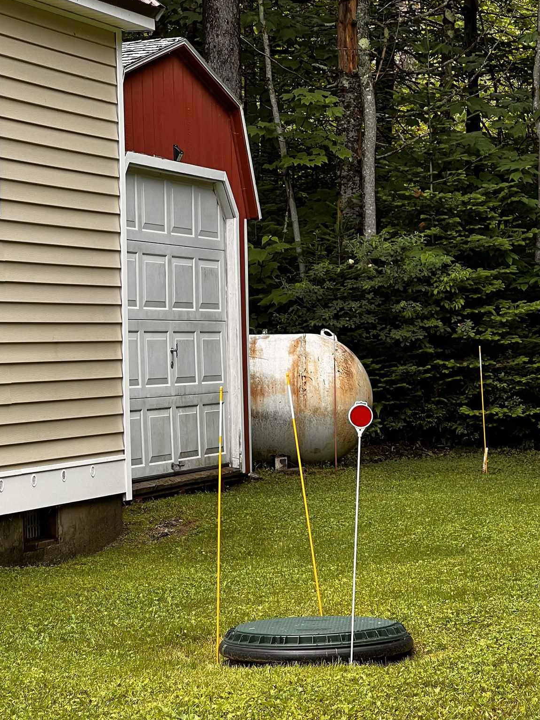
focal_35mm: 116
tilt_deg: -2.9
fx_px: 2412
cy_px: 388
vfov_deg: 17.0
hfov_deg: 12.8
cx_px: 316
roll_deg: +1.0
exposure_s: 1/184
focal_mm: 9
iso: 32
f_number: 2.8
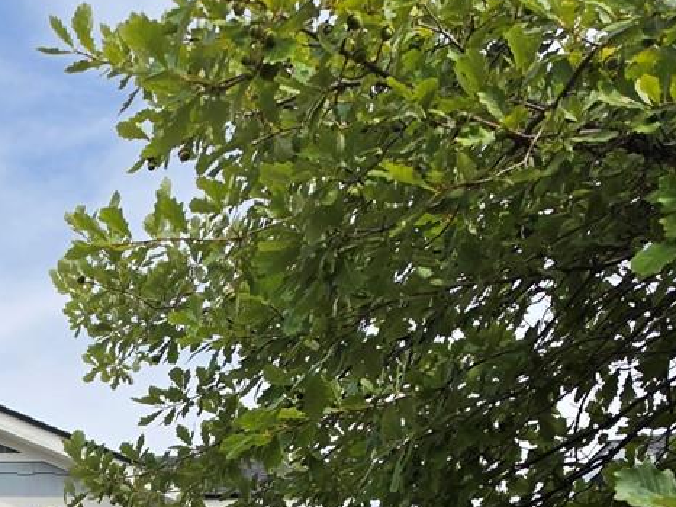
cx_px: -99
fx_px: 1542
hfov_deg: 23.0
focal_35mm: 79
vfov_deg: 16.3
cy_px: 853
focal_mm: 6.5
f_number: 1.4
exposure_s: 1/6147
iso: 64
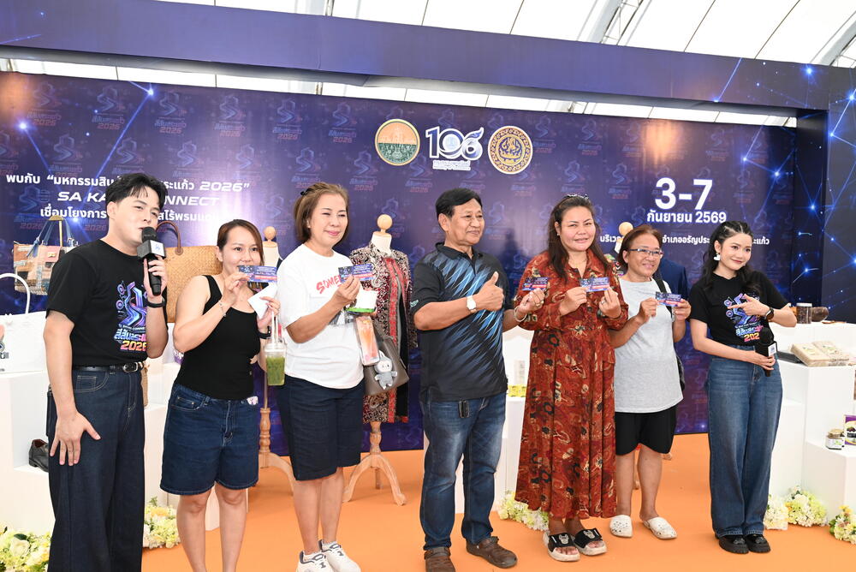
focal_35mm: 32
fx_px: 749
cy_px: 286
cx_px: 428
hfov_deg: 59.5
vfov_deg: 41.8
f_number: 4.5
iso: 320
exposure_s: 1/125
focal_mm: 31.5
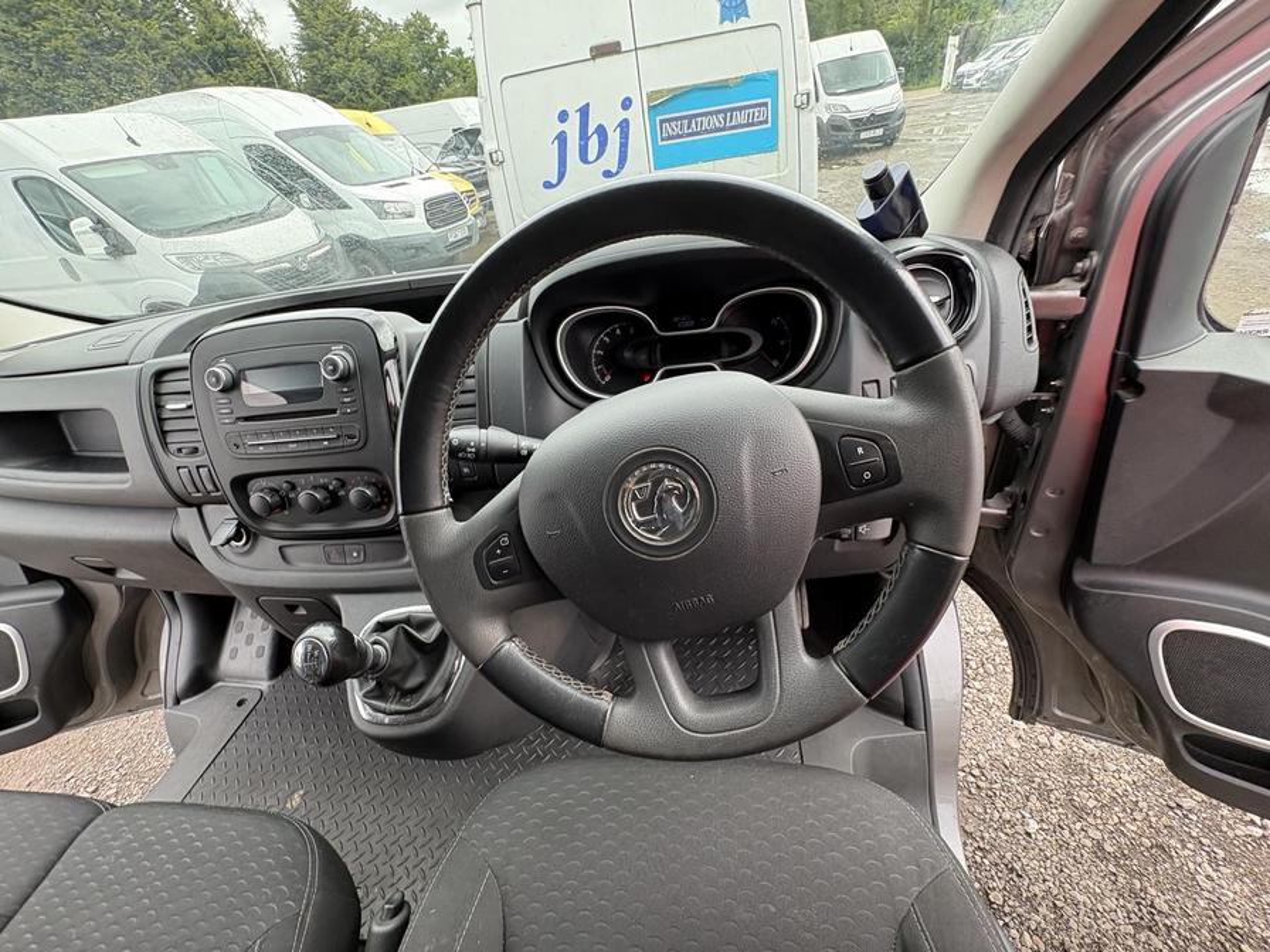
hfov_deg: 102.1
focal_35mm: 14
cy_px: 476
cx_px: 635
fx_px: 514
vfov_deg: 85.7
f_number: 2.2
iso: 80
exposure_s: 1/99
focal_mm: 2.22
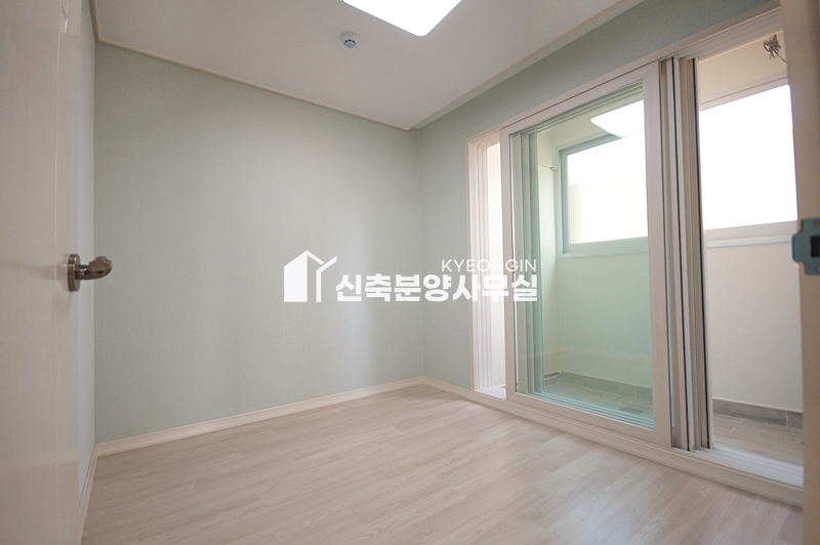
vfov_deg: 77.2
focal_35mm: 15
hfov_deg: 100.4
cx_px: 410
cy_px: 272
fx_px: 341
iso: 800
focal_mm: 10
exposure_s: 1/125
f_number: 4
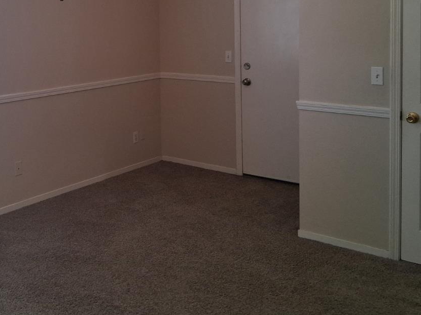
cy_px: 46
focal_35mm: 47
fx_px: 571
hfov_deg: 39.5
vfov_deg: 29.8
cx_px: 112
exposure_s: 1/100
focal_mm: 3.98
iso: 160
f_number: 1.8
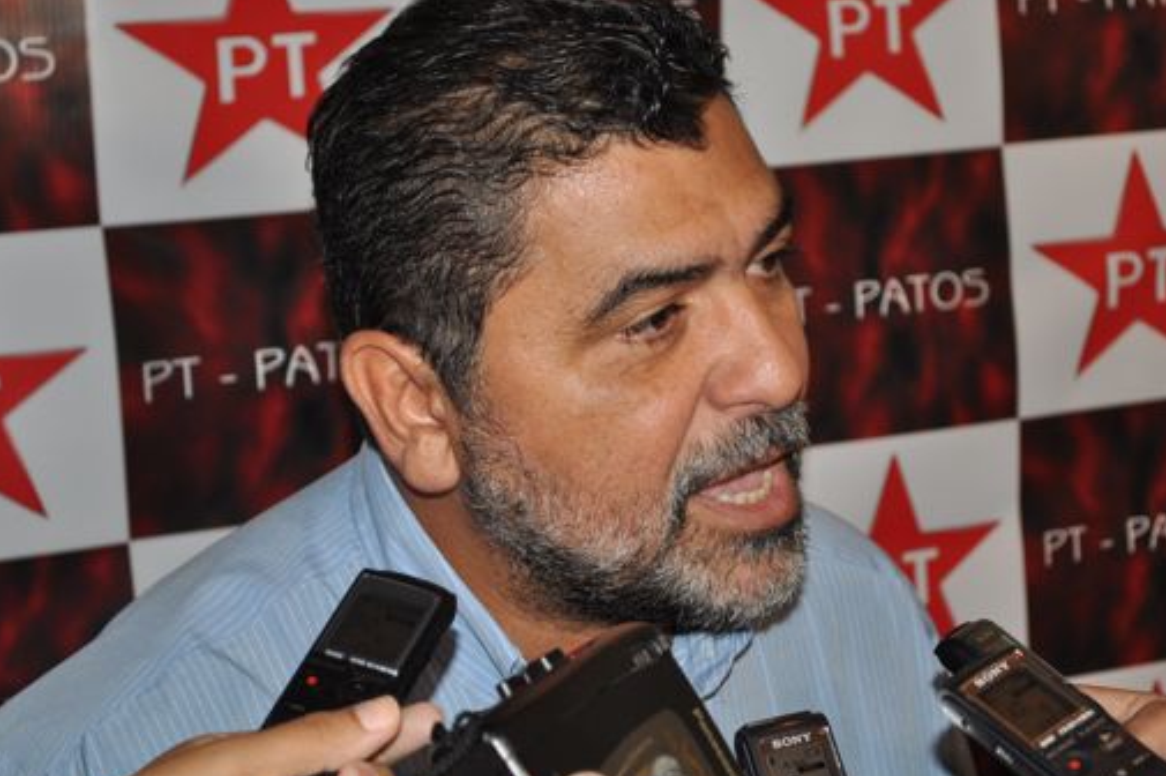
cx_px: 551
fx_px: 2427
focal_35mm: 75
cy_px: 378
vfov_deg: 18.2
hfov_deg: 27.0
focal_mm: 46
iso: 640
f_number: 5.3
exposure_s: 1/60
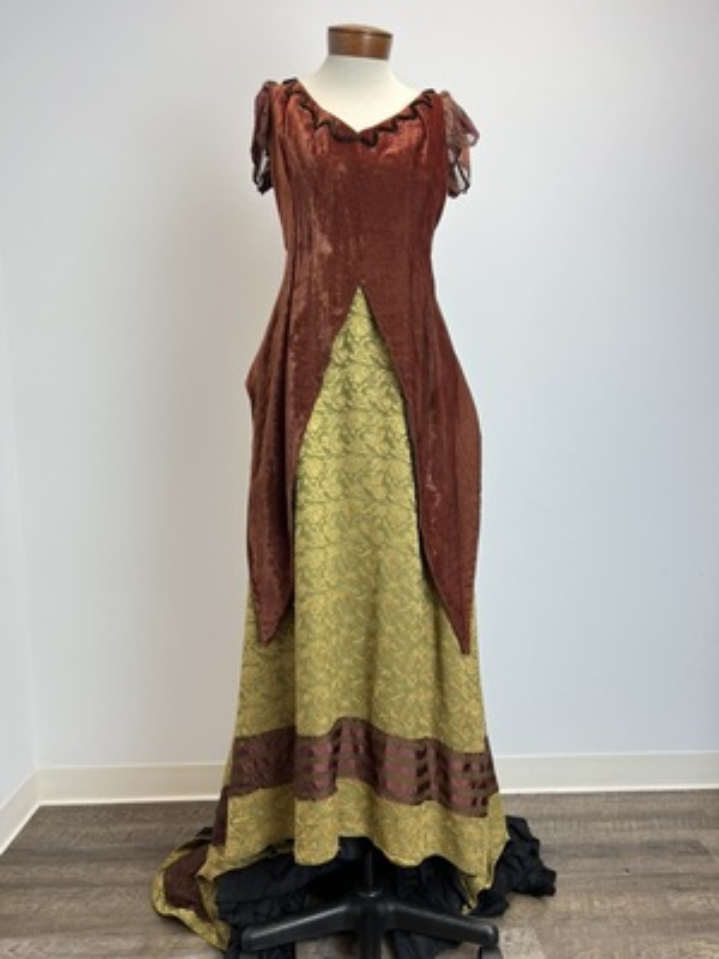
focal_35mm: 26
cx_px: 360
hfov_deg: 53.1
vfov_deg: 67.3
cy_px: 480
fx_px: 720
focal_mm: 5.7
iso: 50
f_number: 1.5
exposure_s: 1/120
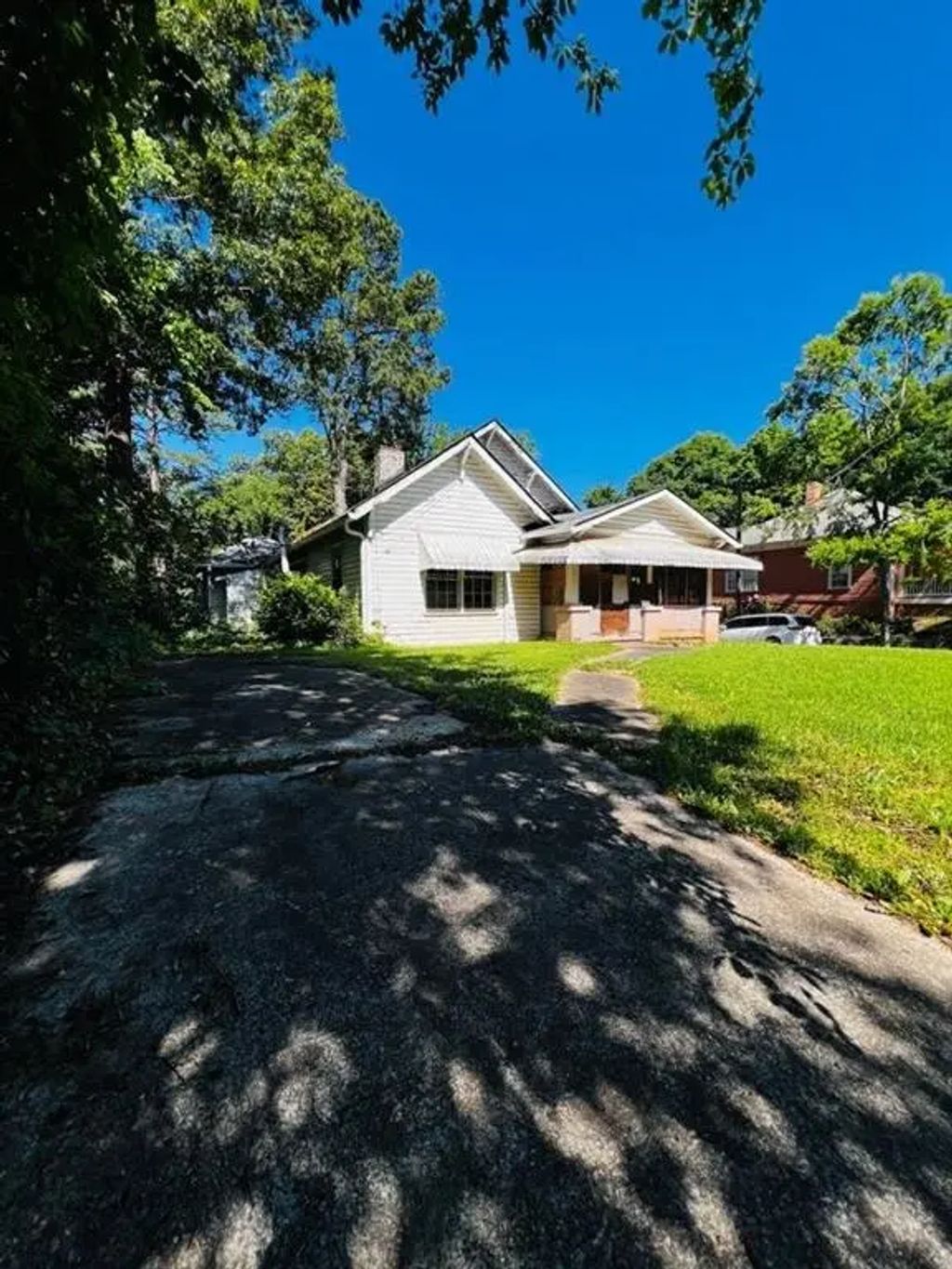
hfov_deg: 89.9
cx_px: 476
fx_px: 477
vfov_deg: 106.2
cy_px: 634
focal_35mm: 13
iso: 32
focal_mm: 1.57
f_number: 1.8
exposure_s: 1/1325
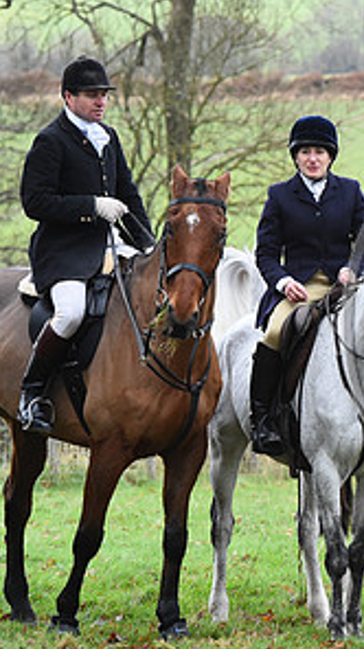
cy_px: 294
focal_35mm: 277
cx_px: 544
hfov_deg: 4.4
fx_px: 4764
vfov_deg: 7.8
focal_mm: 135
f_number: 5.6
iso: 3200
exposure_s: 1/1000
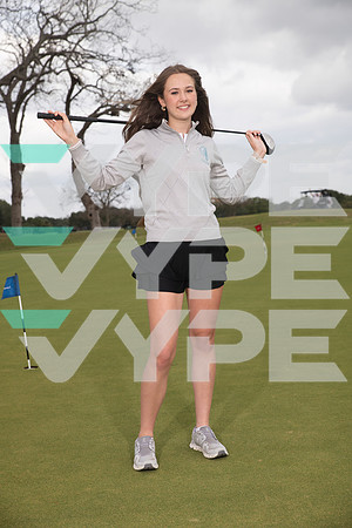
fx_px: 821
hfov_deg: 24.2
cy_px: 264
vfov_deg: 35.6
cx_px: 176
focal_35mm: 56
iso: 100
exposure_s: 1/320
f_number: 6.3
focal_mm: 56
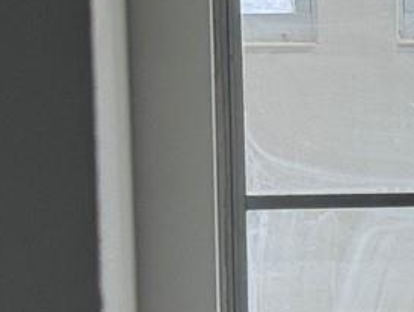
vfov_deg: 5.3
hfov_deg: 6.7
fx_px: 3352
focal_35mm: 280
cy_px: 212
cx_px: 1029
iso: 50
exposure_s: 1/132
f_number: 1.78
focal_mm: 6.76
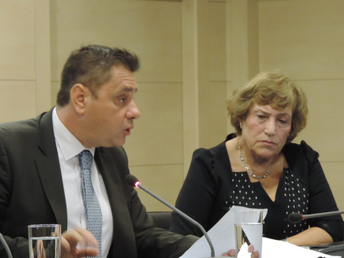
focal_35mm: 200
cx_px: 172
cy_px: 129
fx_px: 1988
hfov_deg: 9.9
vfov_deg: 7.4
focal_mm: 35.6
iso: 800
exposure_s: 1/20
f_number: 4.6
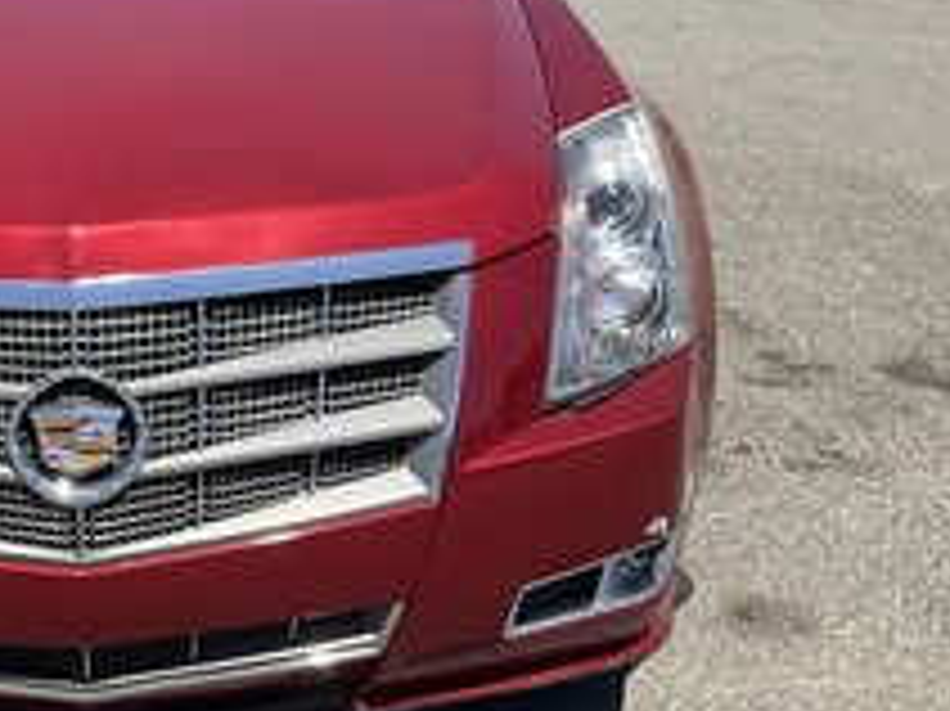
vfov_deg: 26.4
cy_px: 248
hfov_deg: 32.8
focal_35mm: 55
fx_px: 1509
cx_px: 63
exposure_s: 1/1451
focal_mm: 3
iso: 25
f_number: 1.8
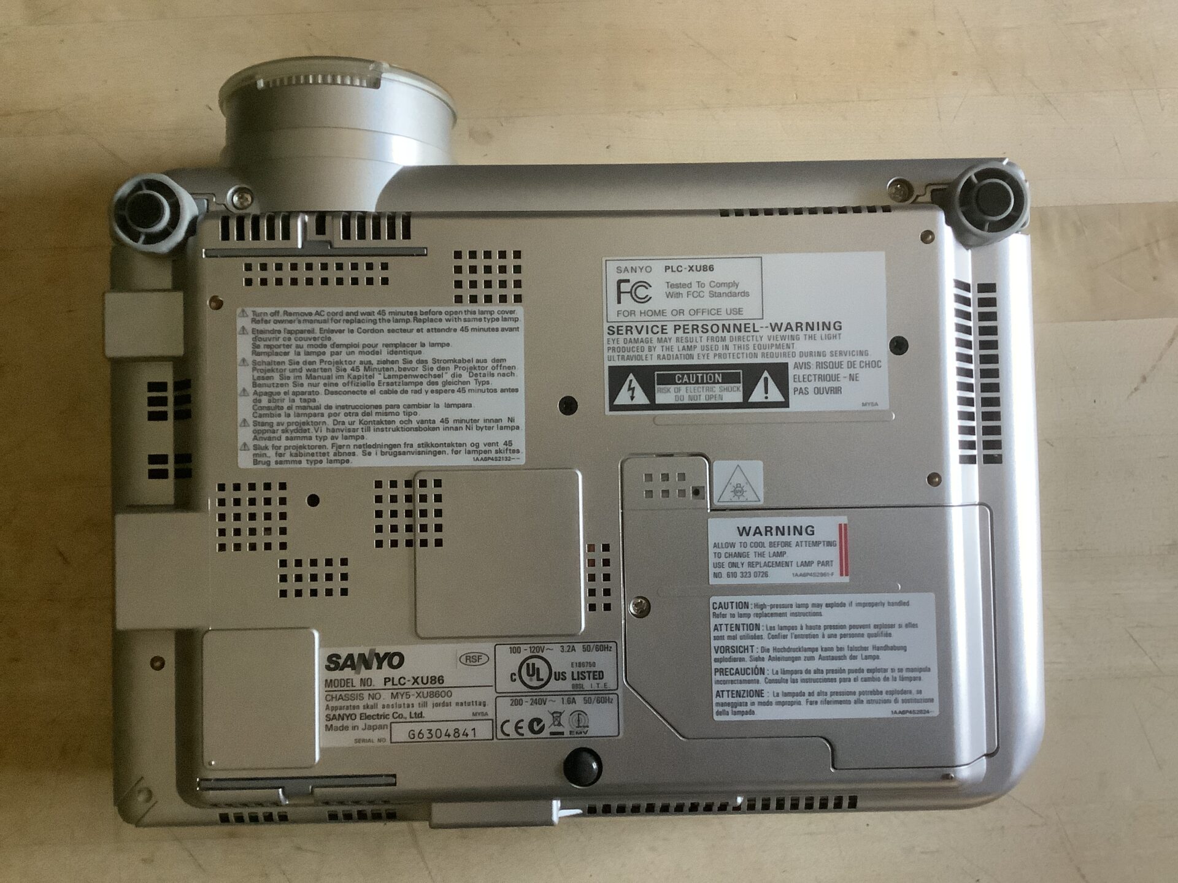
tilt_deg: -86.0
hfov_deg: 58.4
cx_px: 589
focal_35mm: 31
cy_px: 442
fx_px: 1055
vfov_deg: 45.4
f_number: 2.4
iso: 500
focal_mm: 3.3
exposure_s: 1/30
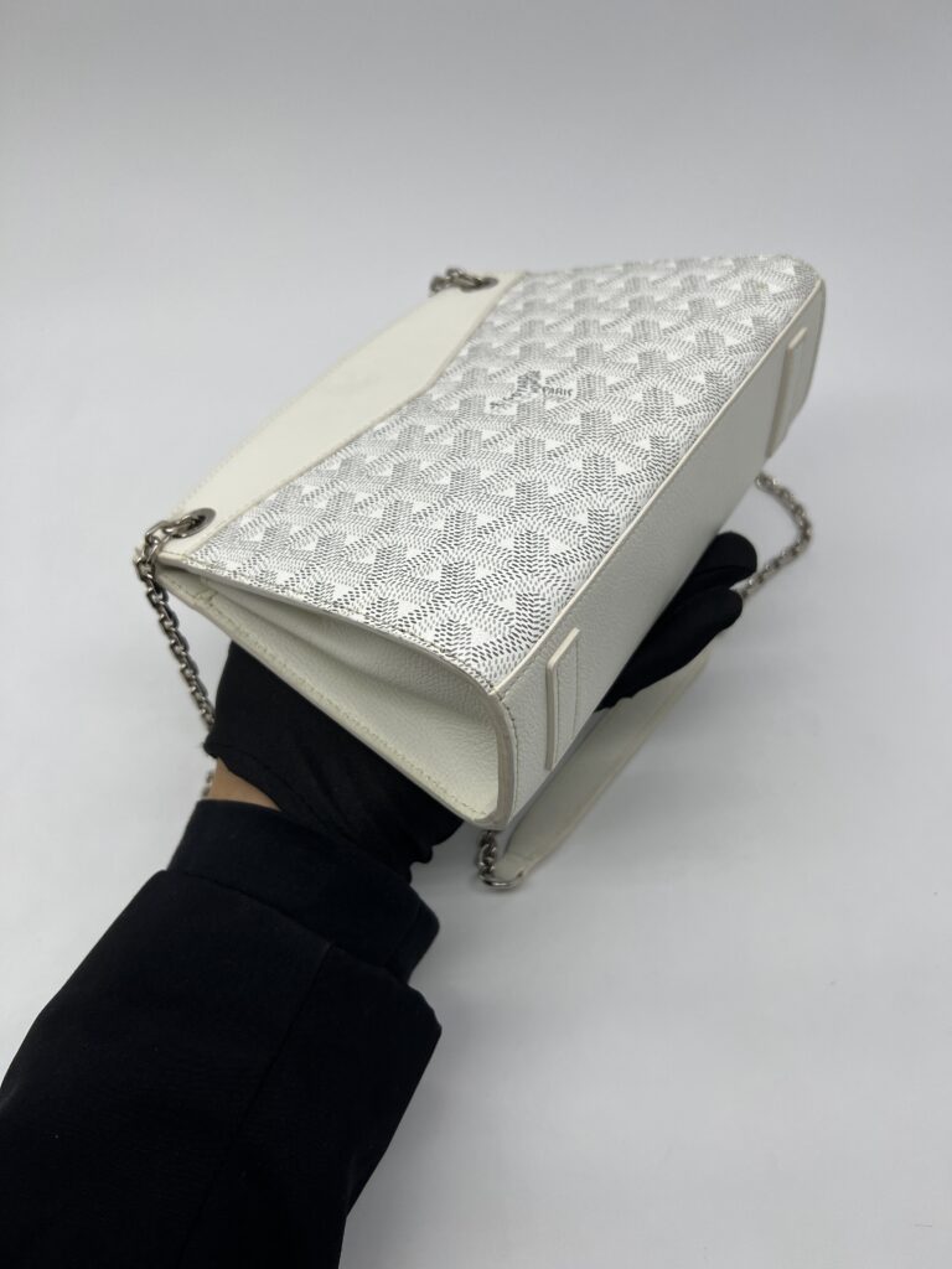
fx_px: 953
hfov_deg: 53.1
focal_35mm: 26
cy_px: 634
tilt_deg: -48.2
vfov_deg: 67.3
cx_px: 476
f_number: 1.5
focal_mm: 5.7
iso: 50
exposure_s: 1/377
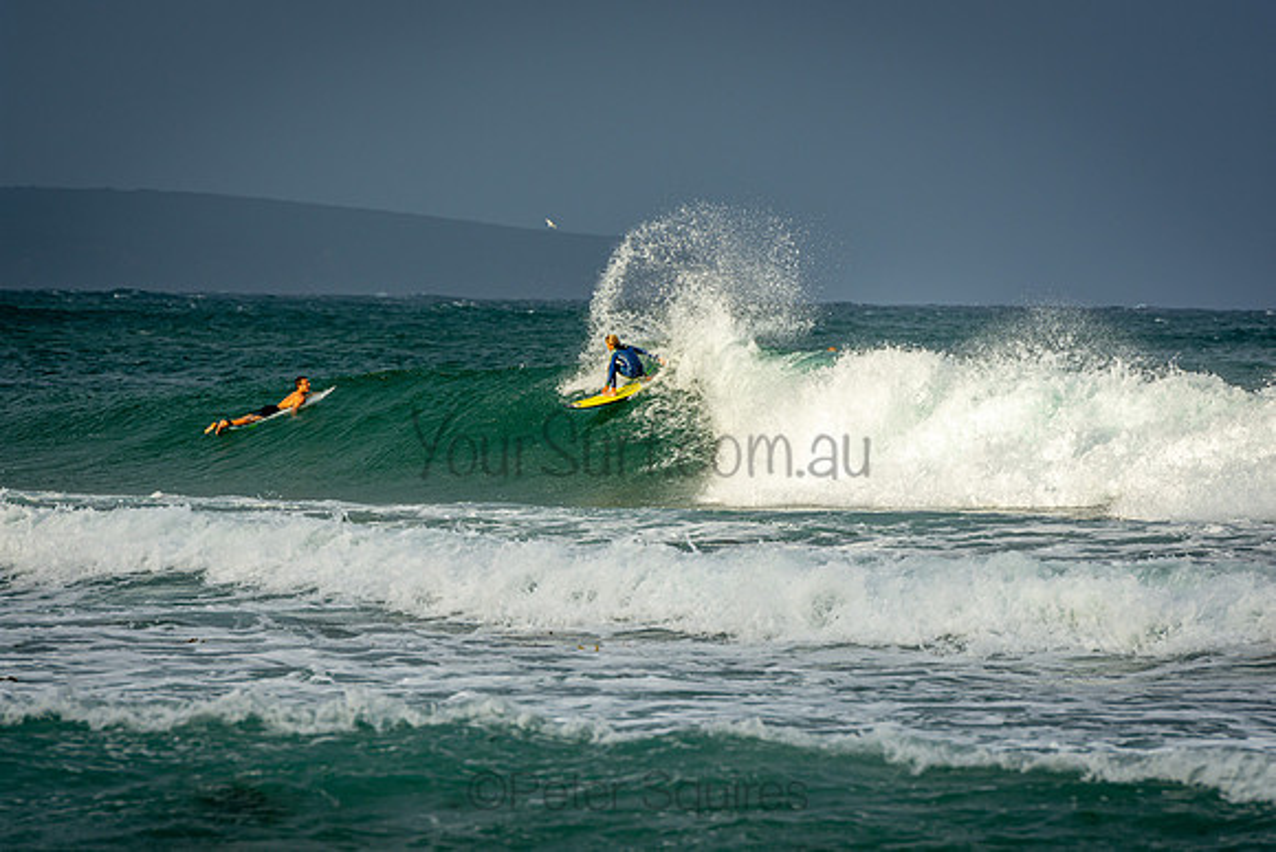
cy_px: 426
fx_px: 10635
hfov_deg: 6.9
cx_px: 638
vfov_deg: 4.6
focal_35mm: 300
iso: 200
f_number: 5.6
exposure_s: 1/640
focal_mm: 200
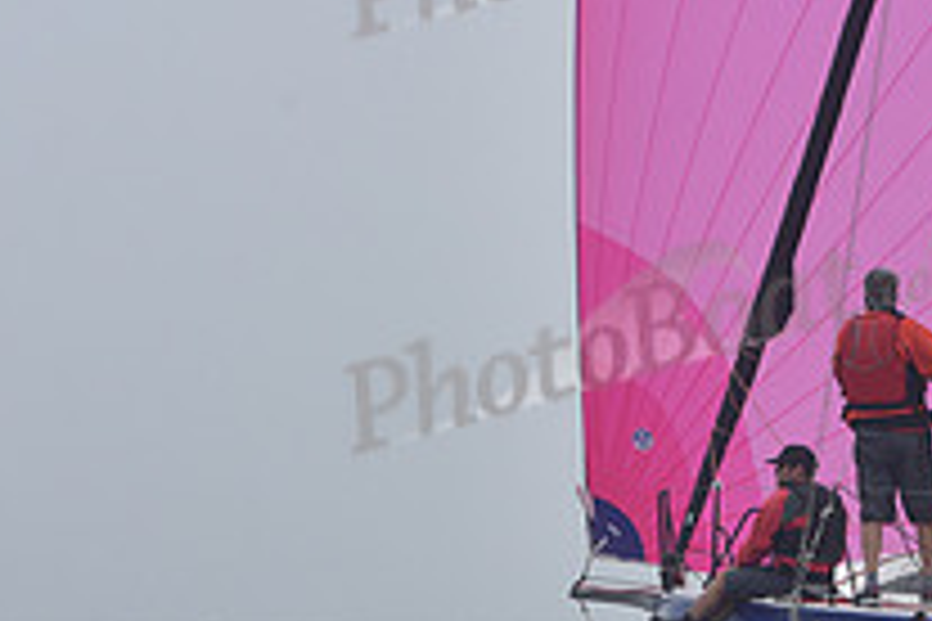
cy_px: 506
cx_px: 1216
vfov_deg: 7.0
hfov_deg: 10.3
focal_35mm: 196
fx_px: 5074
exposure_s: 1/800
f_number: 10
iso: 250
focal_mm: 70
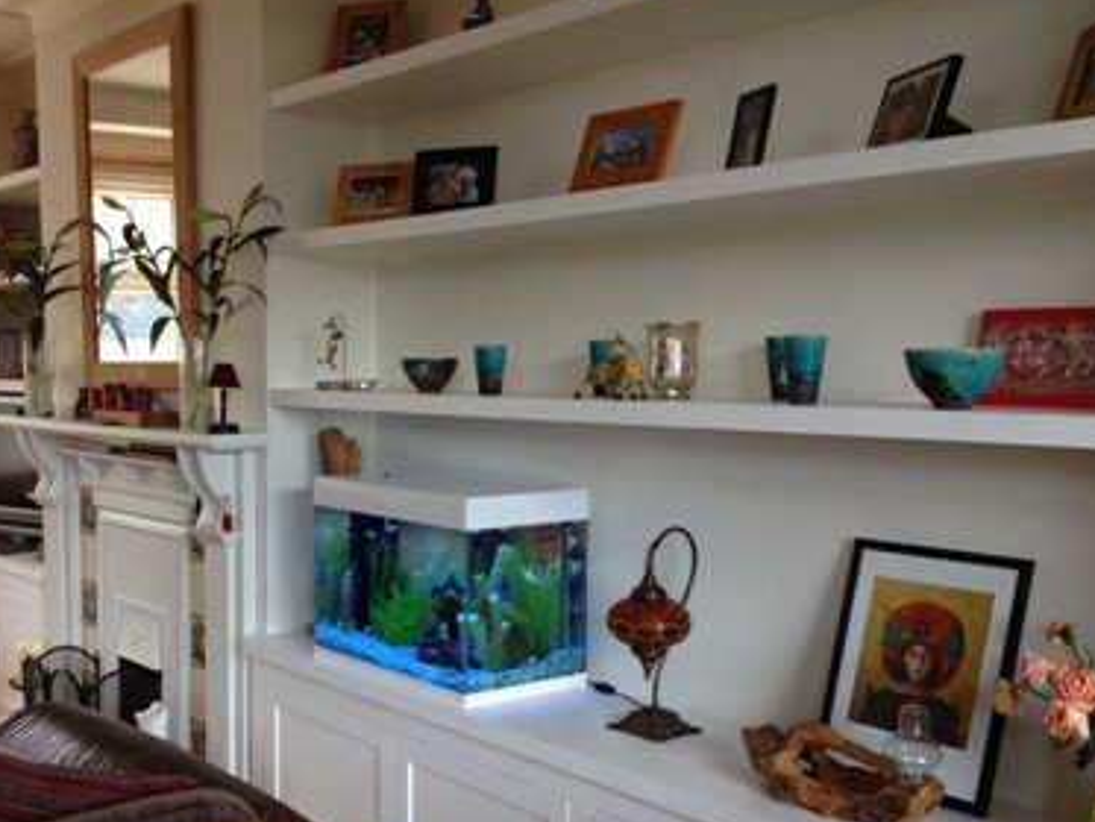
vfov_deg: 32.1
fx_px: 1424
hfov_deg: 41.7
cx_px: 408
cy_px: 493
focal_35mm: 45
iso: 64
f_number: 2.4
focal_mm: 4.28
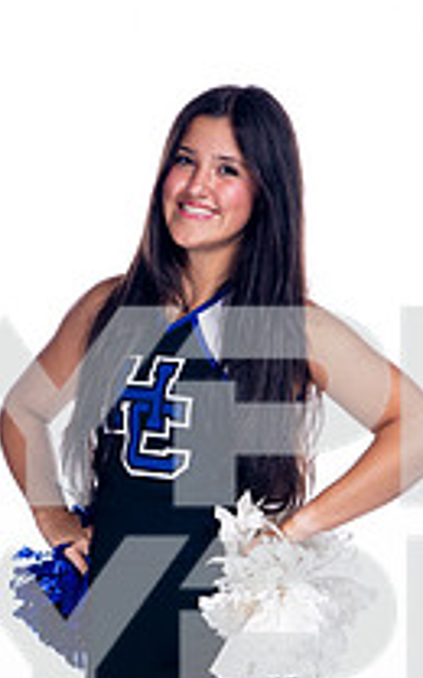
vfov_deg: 8.3
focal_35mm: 253
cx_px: 143
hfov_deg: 5.2
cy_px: 639
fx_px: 4667
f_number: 5.6
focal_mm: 115
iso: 800
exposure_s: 1/250
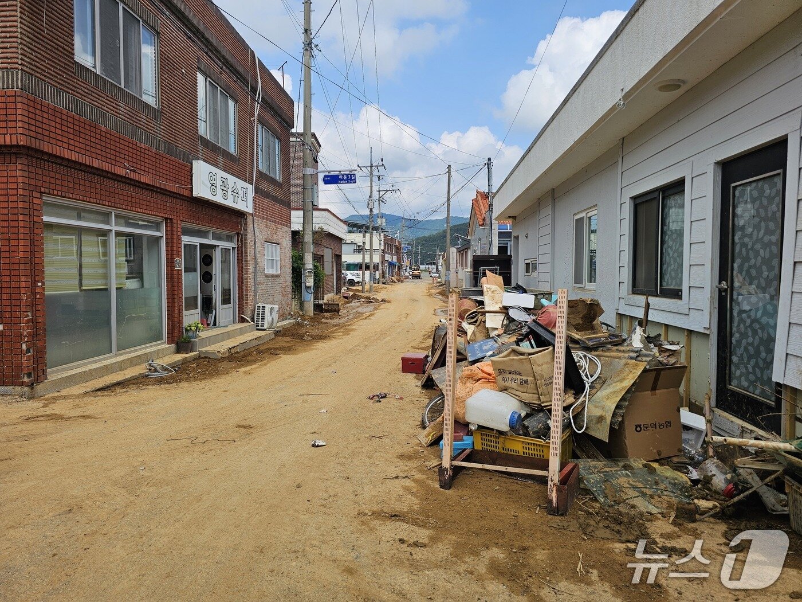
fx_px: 533
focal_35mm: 23
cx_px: 401
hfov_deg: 73.9
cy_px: 301
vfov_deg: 58.9
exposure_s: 1/752
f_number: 1.7
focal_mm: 6.3
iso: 10
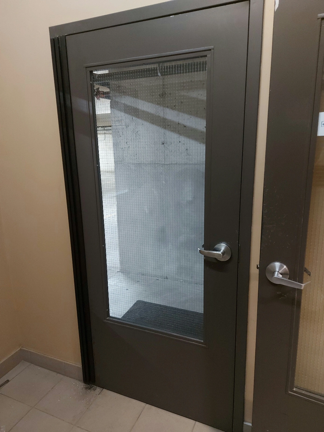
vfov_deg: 71.6
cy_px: 216
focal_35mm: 24
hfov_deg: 56.8
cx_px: 162
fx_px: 299
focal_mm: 5.23
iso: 640
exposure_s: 1/20
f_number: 1.8
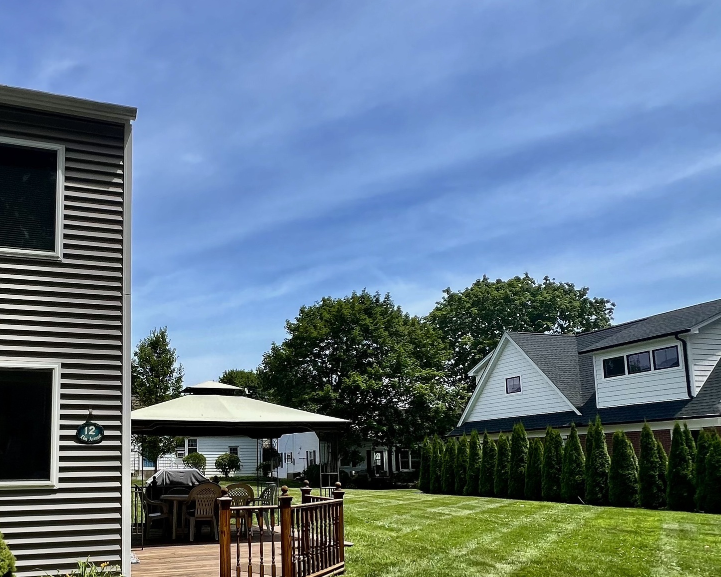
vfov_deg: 52.1
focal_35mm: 27
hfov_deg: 62.0
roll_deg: +0.4
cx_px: 223
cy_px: 389
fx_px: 576
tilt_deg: +4.2
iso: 32
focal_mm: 1.57
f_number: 1.8
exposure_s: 1/1698
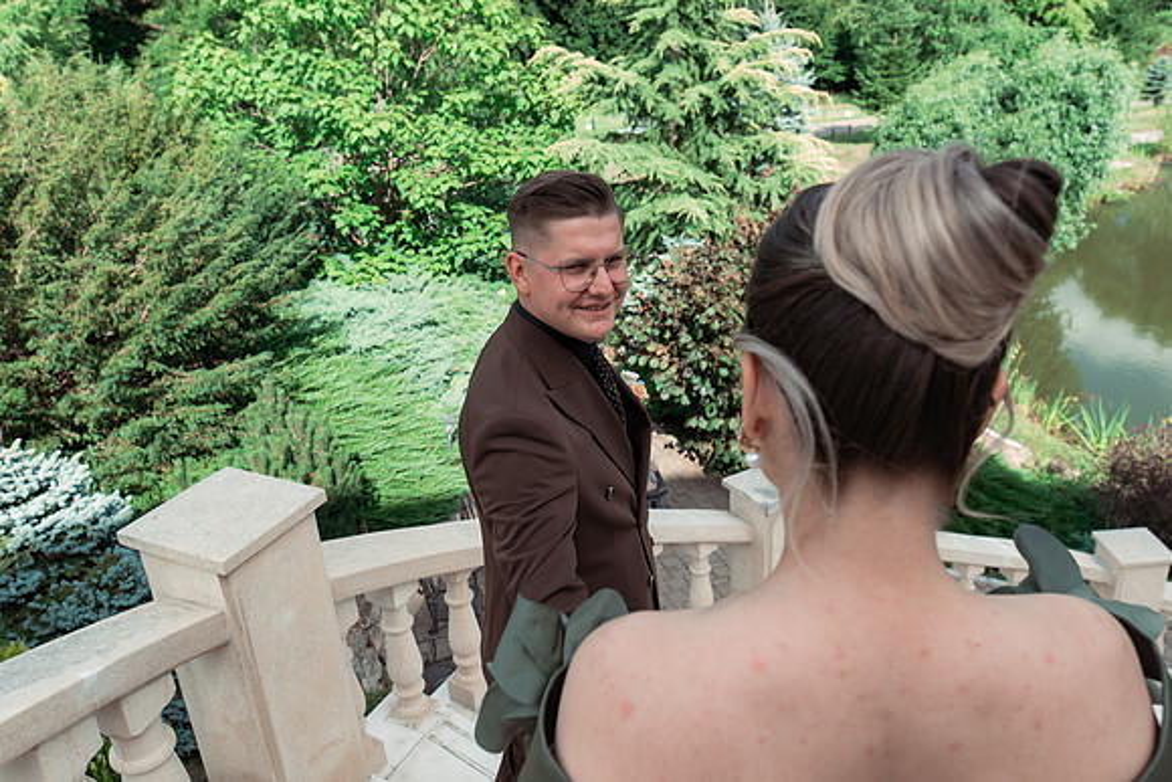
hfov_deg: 61.9
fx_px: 977
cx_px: 586
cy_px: 391
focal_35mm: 30
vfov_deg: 43.6
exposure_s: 1/400
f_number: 7.1
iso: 400
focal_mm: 30
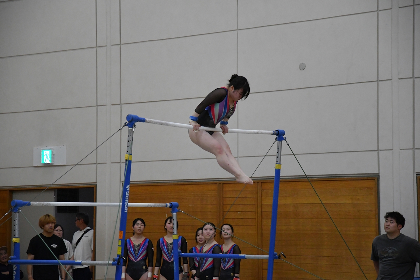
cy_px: 140
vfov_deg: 14.0
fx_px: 1137
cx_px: 210
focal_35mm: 98
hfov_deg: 20.9
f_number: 4
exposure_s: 1/800
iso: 5000
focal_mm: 65
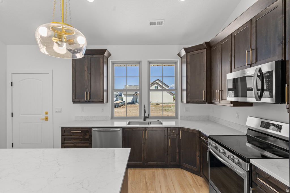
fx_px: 137
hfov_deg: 93.3
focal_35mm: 17
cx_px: 145
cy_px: 96
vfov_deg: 70.5
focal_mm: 17
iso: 400
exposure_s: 1/20
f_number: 9
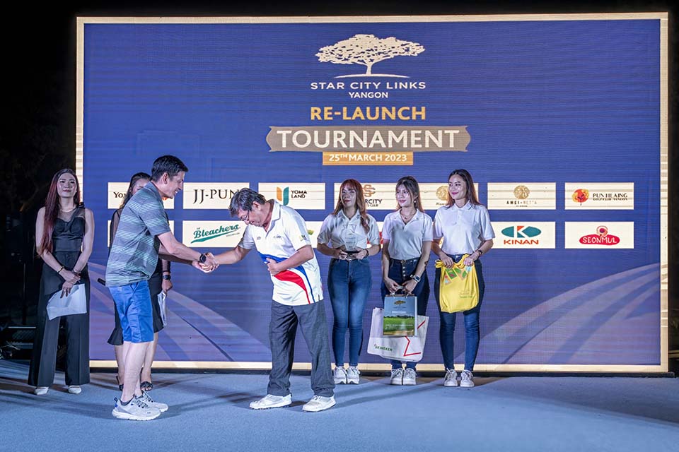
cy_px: 226
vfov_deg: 36.9
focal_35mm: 36
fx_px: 679
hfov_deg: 53.1
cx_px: 340
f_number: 3.5
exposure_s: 1/200
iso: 900
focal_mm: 36
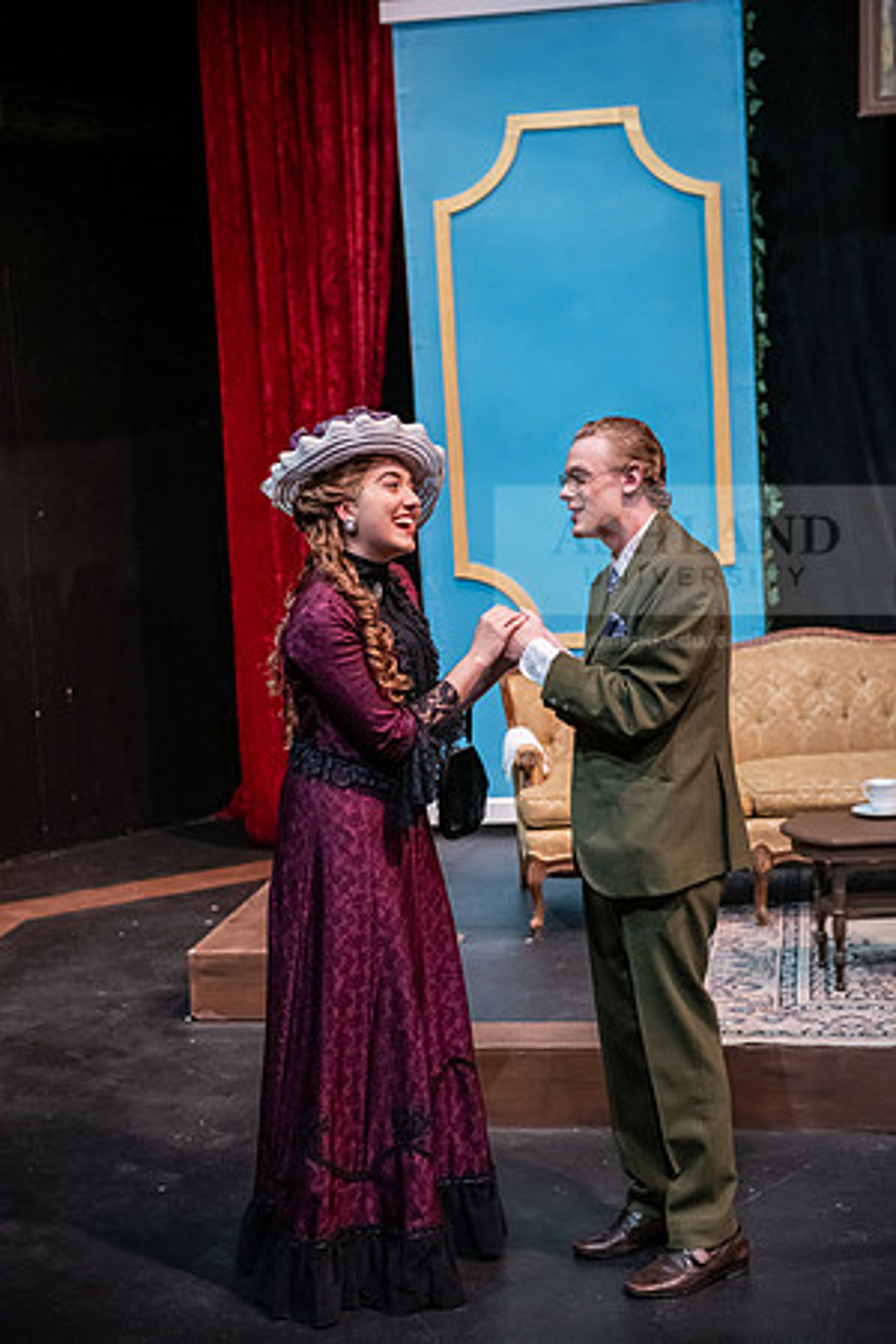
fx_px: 2240
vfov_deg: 33.4
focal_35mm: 60
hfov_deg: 22.6
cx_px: 448
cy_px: 672
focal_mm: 60
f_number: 3.2
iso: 3200
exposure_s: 1/200
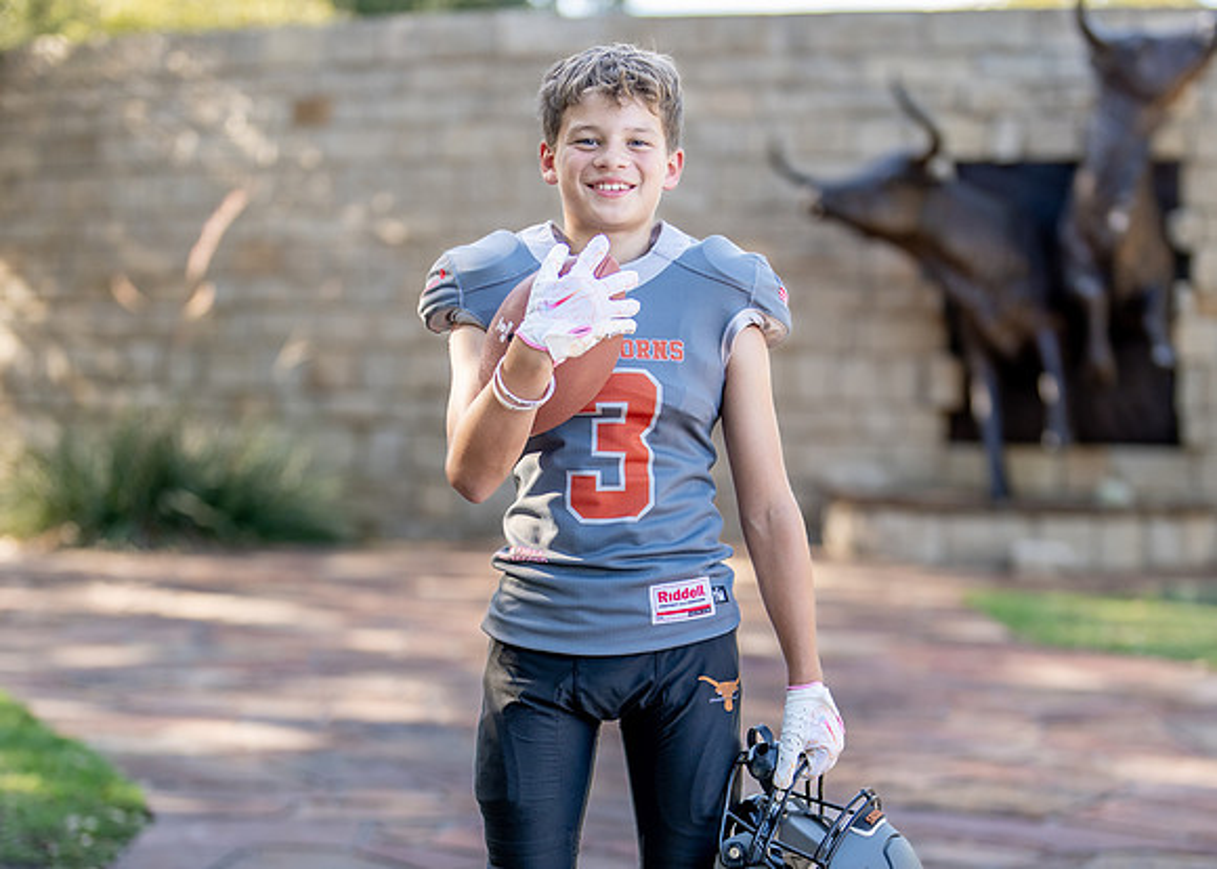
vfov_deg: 16.3
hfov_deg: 22.9
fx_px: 3008
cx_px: 676
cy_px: 674
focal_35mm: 87
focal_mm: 50
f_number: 1.2
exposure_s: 1/1000
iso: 100
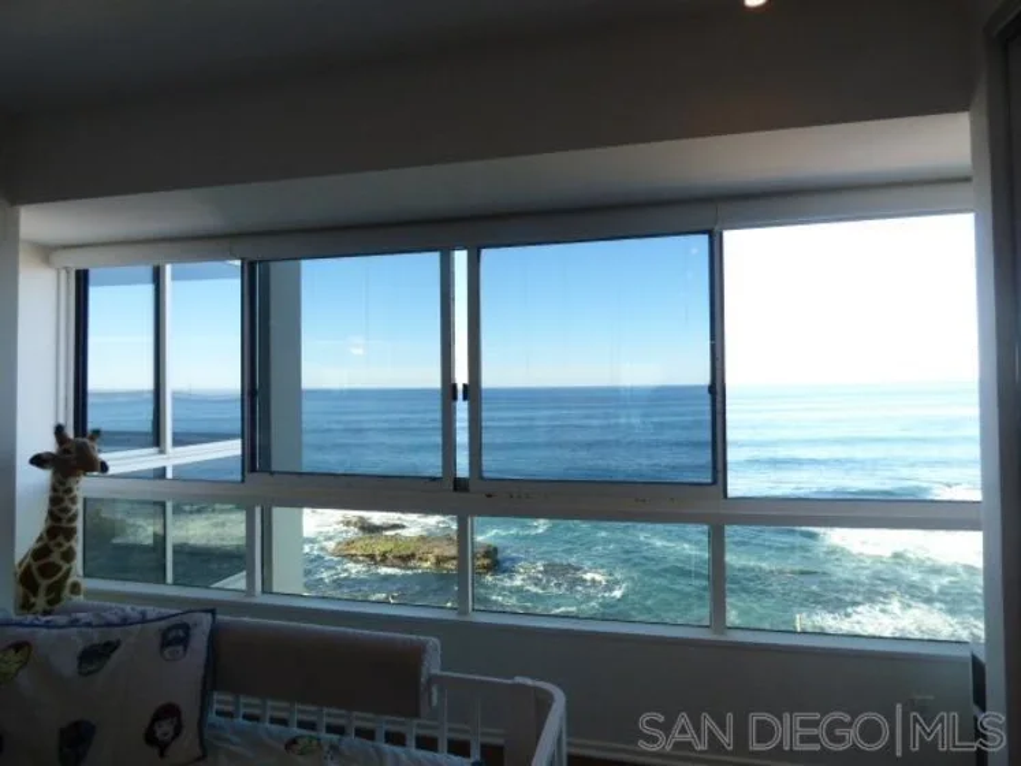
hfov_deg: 81.8
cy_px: 383
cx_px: 510
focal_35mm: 20
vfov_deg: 66.0
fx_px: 590
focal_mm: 3.58
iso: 200
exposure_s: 1/500
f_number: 2.8
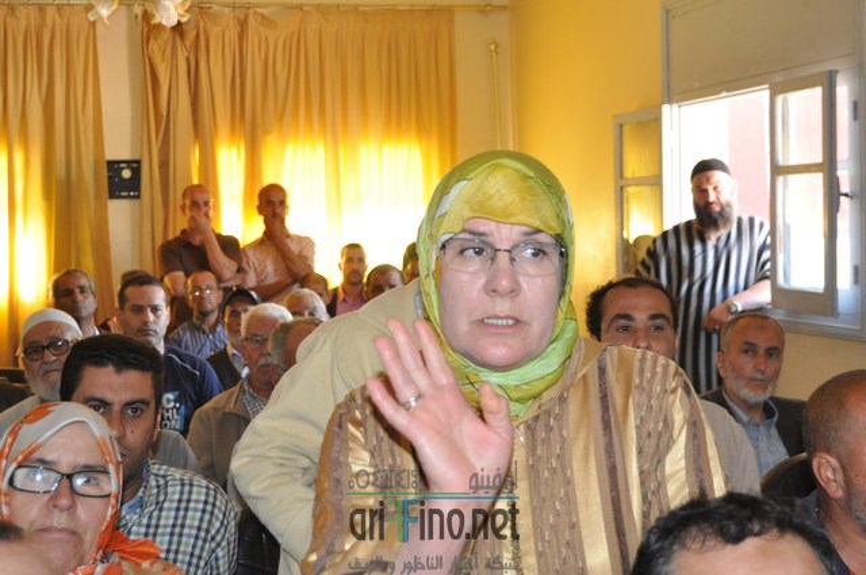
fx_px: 1369
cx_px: 433
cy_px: 288
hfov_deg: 35.1
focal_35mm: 57
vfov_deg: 23.7
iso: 800
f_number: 4.8
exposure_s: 1/60
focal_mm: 38
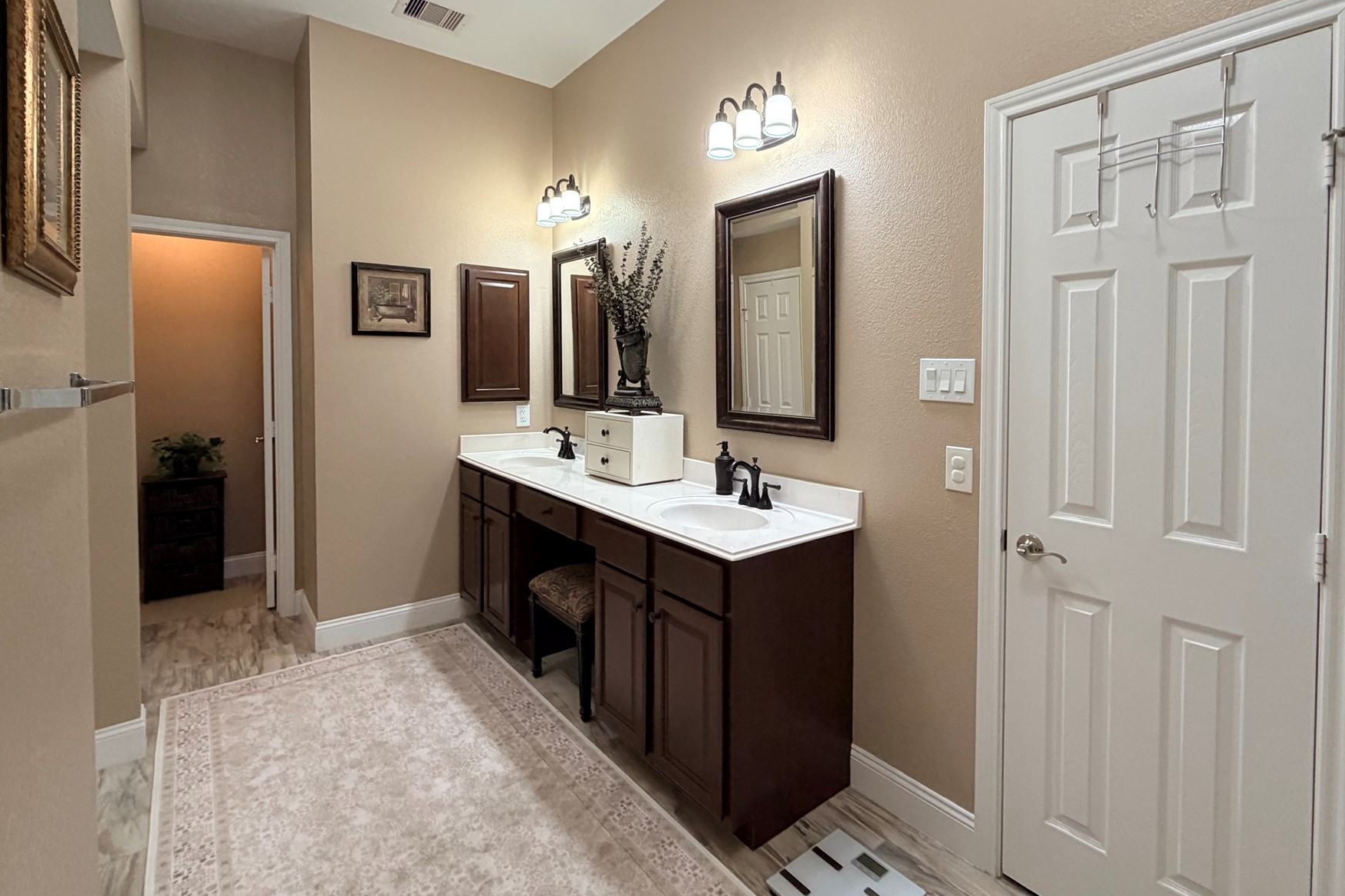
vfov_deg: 70.0
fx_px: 635
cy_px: 379
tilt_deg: -0.8
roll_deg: +0.0
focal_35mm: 17
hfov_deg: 93.0
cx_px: 738
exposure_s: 1/120
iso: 320
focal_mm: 2.22
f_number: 2.2
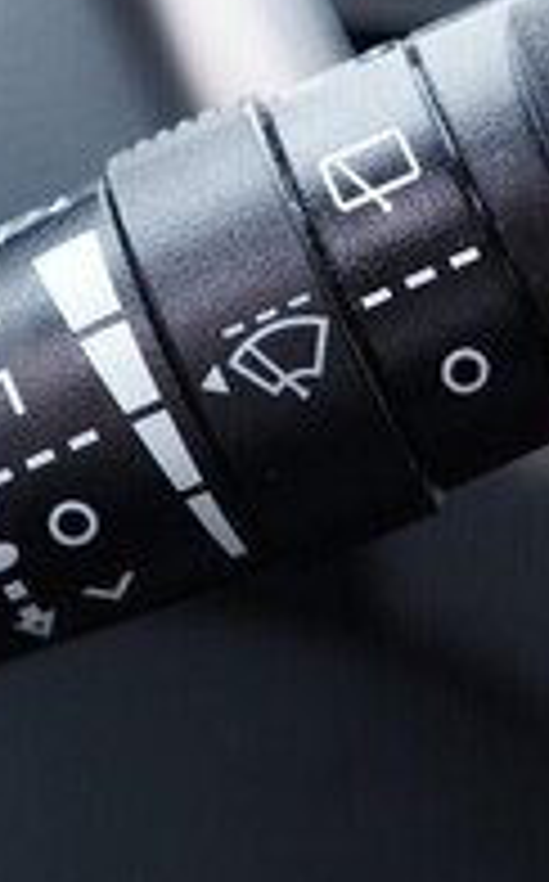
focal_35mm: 103
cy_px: 250
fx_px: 2473
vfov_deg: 20.1
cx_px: 238
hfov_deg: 12.7
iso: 320
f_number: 2.8
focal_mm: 24
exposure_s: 1/40
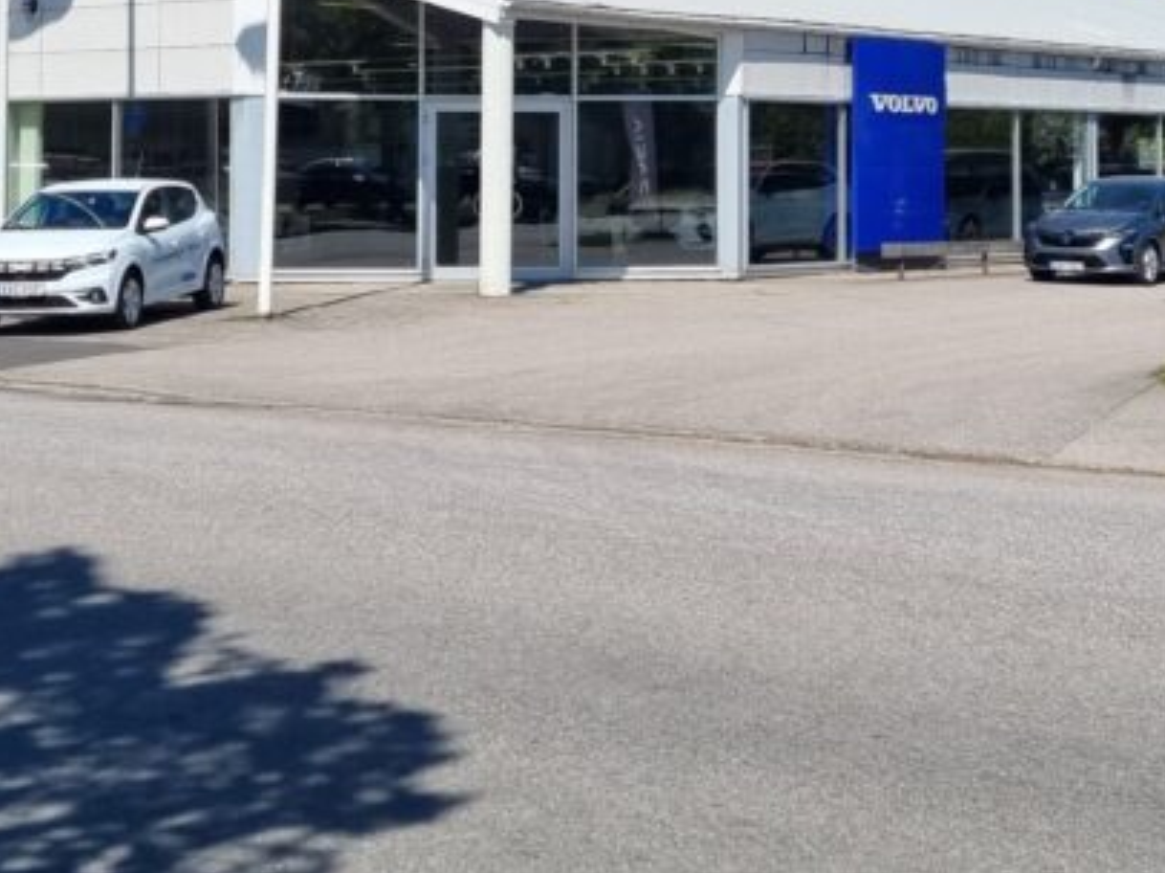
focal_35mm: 75
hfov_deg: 26.0
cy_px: -20
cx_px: 608
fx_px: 2523
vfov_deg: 19.0
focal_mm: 5.4
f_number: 1.8
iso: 50
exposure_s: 1/3831
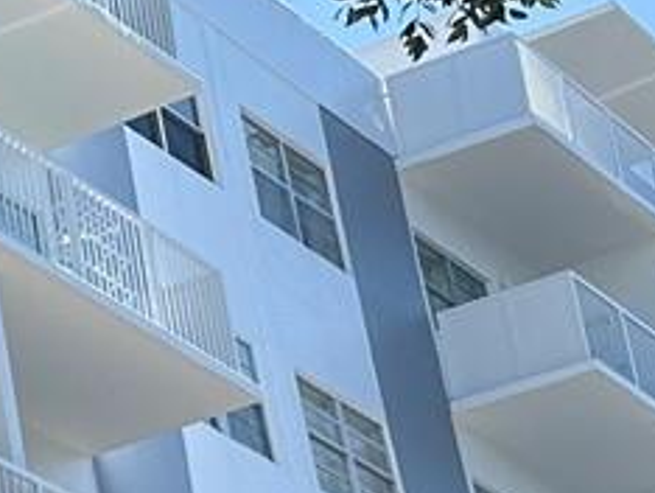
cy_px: 216
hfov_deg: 11.0
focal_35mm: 164
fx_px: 3106
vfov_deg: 9.1
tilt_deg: +28.5
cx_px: -624
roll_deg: +3.5
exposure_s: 1/2967
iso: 80
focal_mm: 6.86
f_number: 1.78
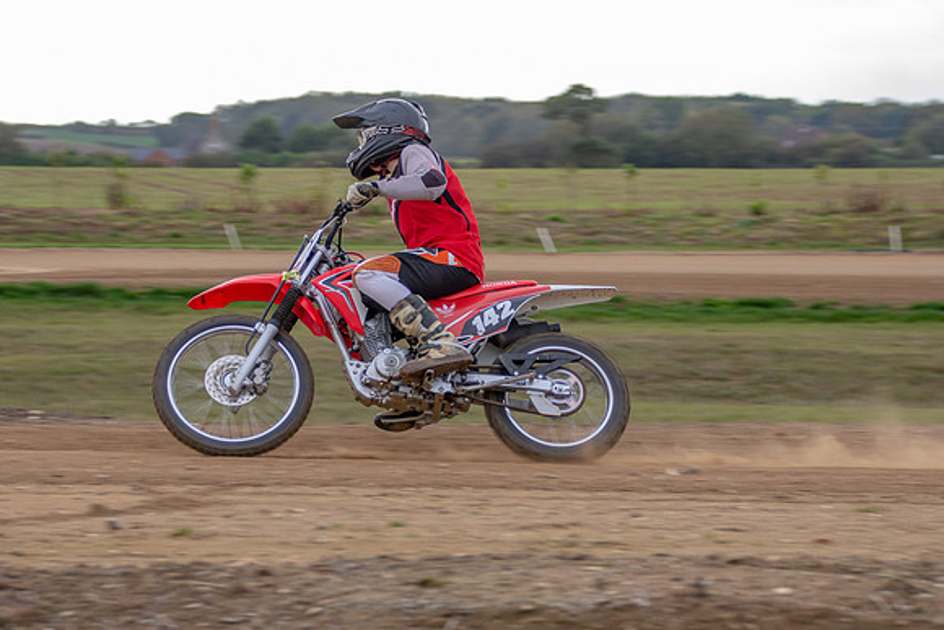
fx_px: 3999
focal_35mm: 152
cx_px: 411
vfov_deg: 9.0
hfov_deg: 13.5
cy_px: 270
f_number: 6.3
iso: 400
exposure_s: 1/250
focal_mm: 82
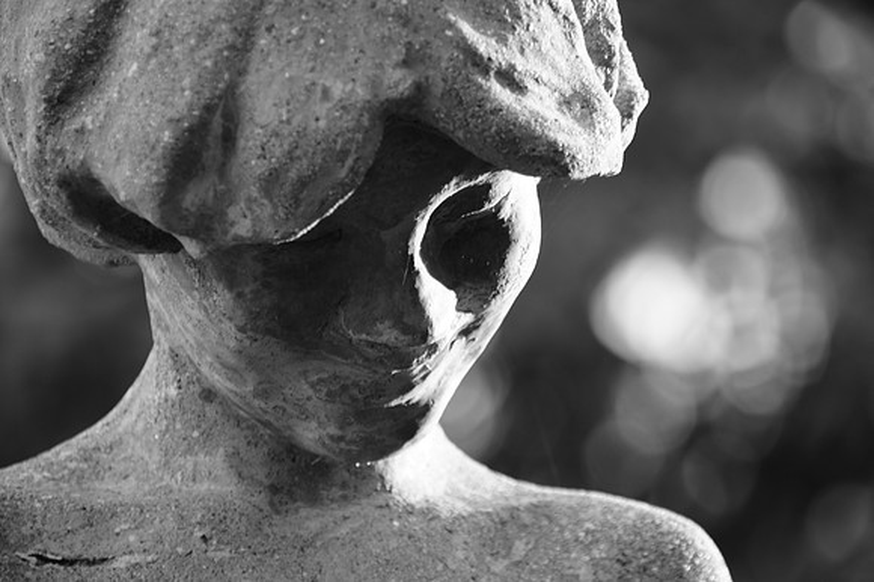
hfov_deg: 5.5
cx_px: 437
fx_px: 9099
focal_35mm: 375
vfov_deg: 3.7
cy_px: 291
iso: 200
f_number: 6.3
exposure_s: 1/50
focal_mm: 250
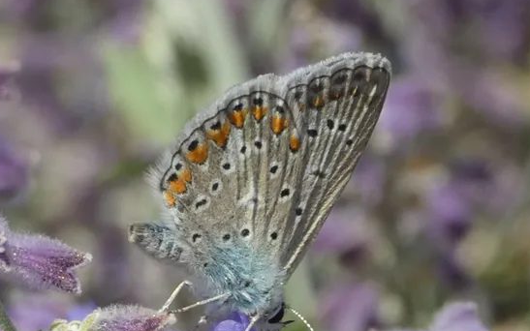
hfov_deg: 11.3
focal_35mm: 186
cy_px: 212
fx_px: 2687
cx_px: 264
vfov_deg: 7.1
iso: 80
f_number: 5.4
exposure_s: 1/160
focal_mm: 26.9
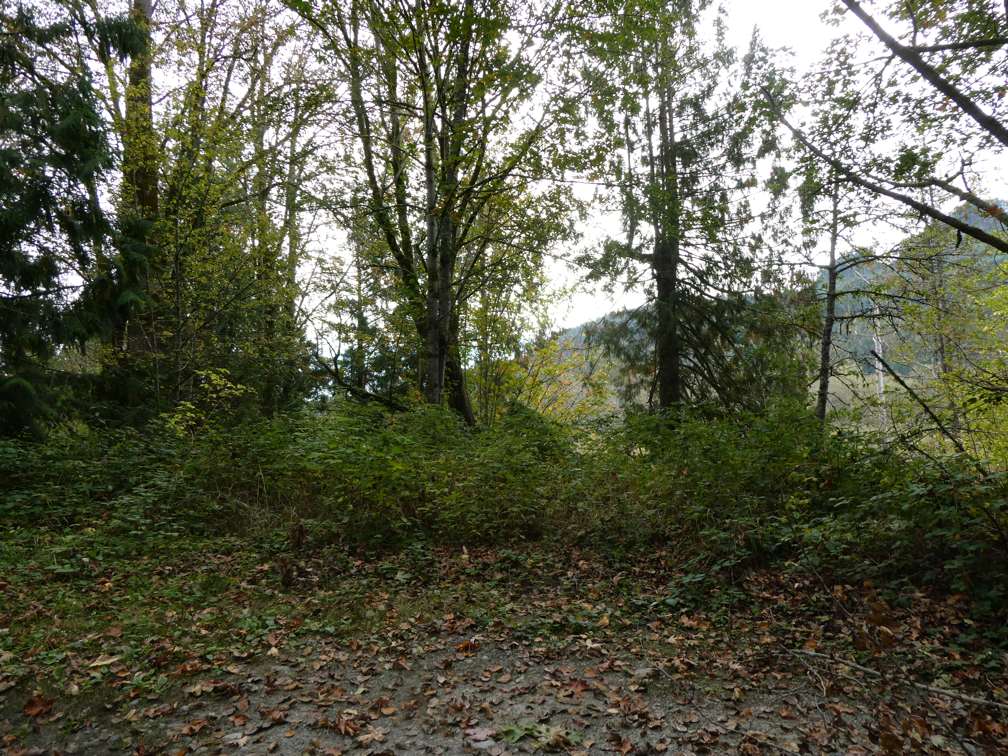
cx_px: 504
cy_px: 378
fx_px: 699
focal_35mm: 24
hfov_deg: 71.6
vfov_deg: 56.8
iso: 80
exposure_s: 1/125
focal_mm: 4.3
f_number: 3.3
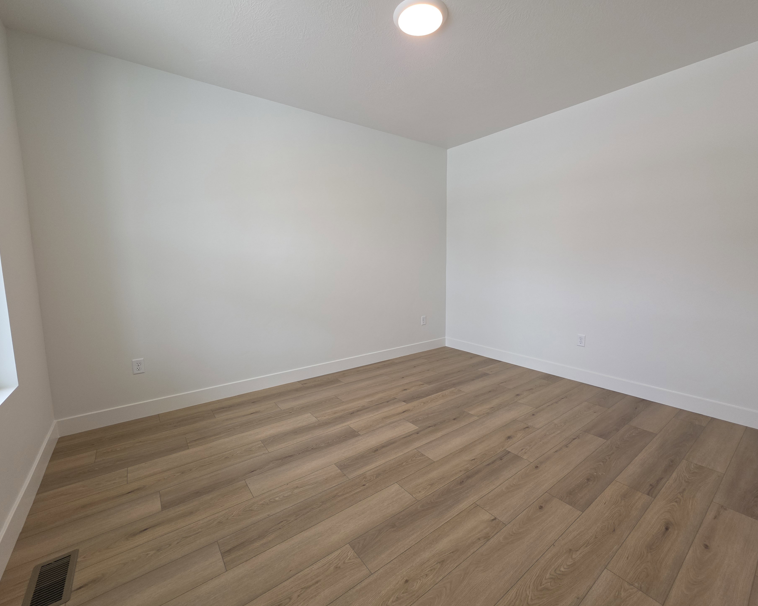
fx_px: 314
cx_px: 389
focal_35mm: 14
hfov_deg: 100.7
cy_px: 300
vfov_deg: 88.0
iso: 50
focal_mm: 2.2
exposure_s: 1/120
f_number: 1.9
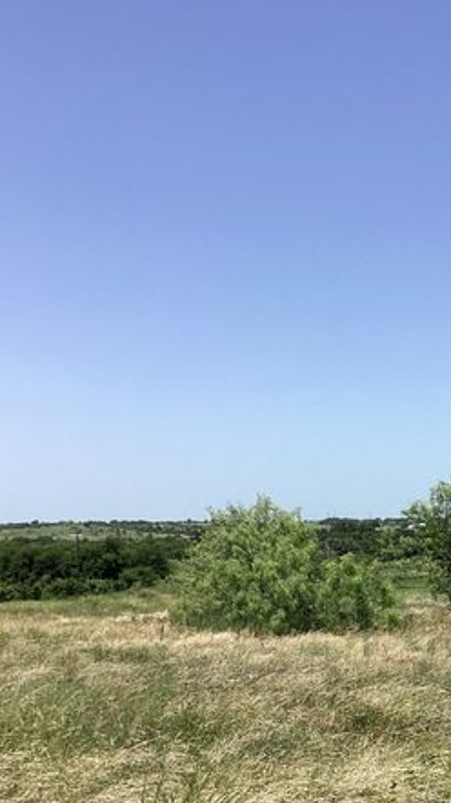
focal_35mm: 51
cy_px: 586
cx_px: 402
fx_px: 1086
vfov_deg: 39.7
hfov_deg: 22.9
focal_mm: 3.3
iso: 25
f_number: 2.4
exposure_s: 1/1631
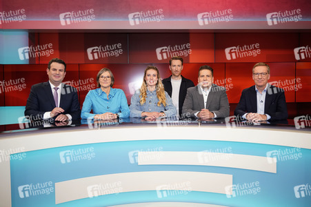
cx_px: 156
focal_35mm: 28
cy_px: 104
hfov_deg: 65.5
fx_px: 242
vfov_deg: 46.3
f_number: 5
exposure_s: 1/125
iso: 2000
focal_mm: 28
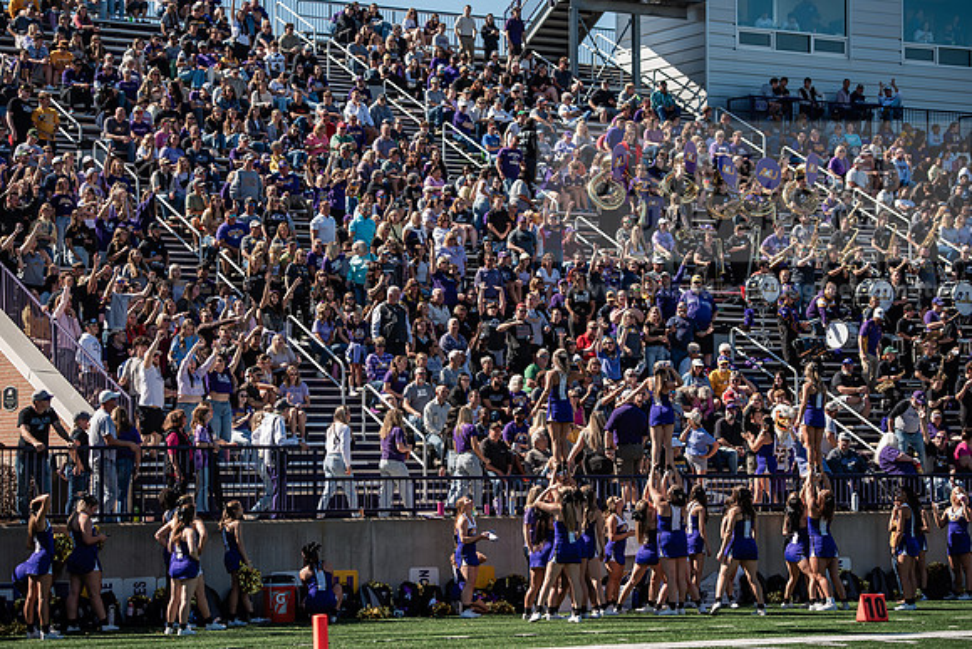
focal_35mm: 102
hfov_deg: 20.0
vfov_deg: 13.4
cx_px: 486
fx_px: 2755
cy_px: 324
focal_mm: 102
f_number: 3.5
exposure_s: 1/800
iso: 100
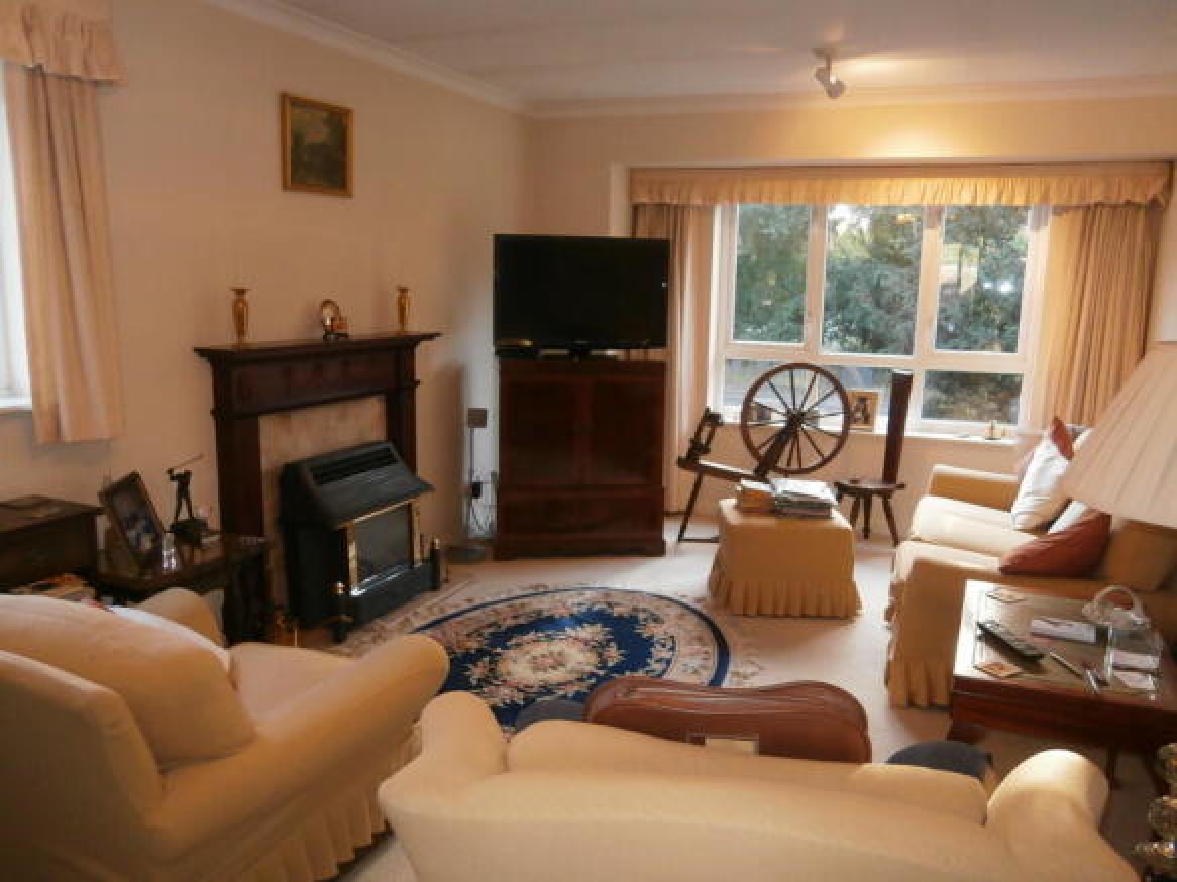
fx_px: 884
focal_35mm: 26
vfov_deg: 53.0
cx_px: 588
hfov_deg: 67.3
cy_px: 441
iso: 200
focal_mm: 4.7
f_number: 2.8
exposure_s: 1/30
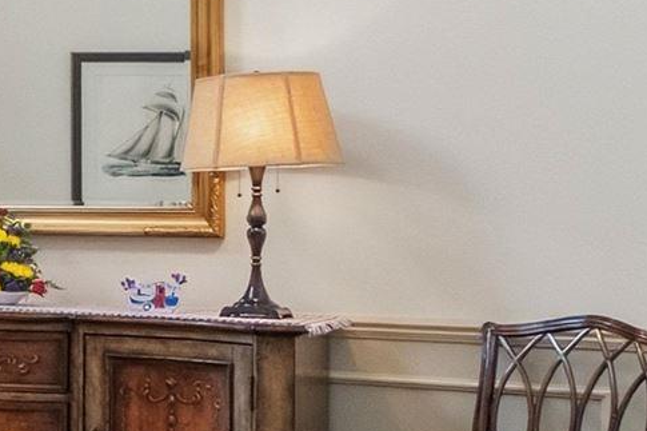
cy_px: 172
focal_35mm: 95
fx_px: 1707
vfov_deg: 14.4
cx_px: -540
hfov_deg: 17.3
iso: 800
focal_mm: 10
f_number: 7.1
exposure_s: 1/4
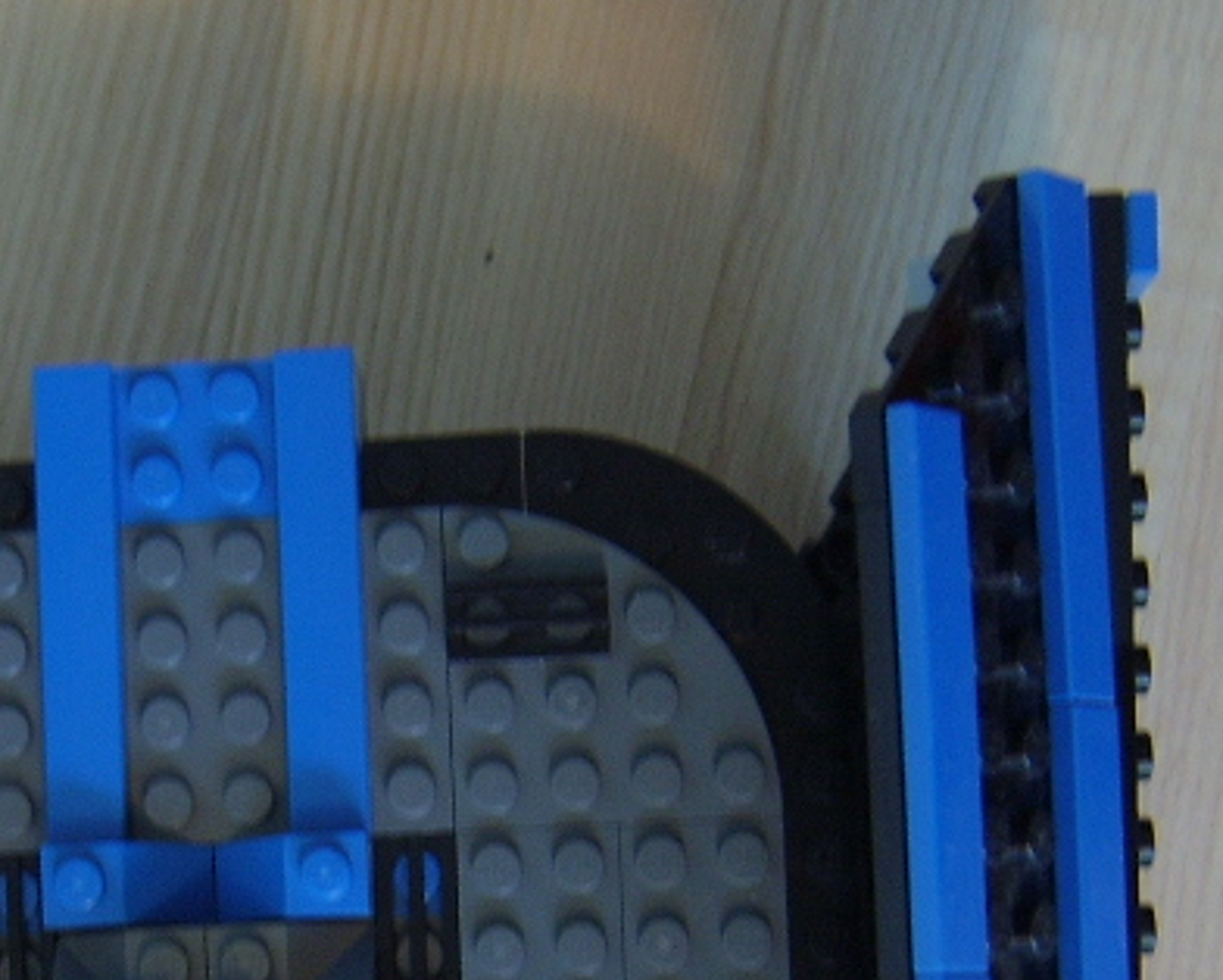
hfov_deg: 23.6
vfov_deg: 18.8
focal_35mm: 79
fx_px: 2861
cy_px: 1024
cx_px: 187
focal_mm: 8.13
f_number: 2.7
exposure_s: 1/30
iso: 100
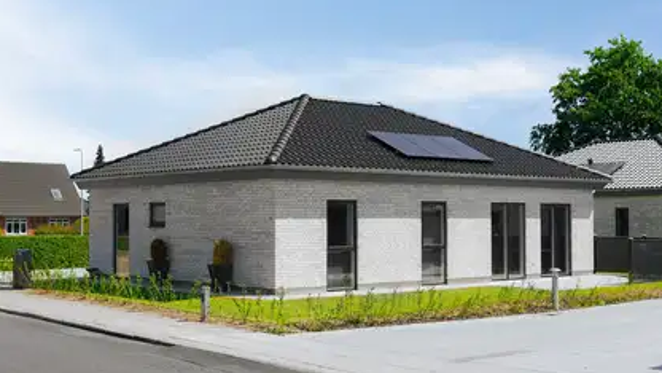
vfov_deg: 21.8
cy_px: 198
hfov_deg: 37.8
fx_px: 965
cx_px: 331
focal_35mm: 55
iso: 250
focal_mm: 35
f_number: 3.2
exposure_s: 1/4000
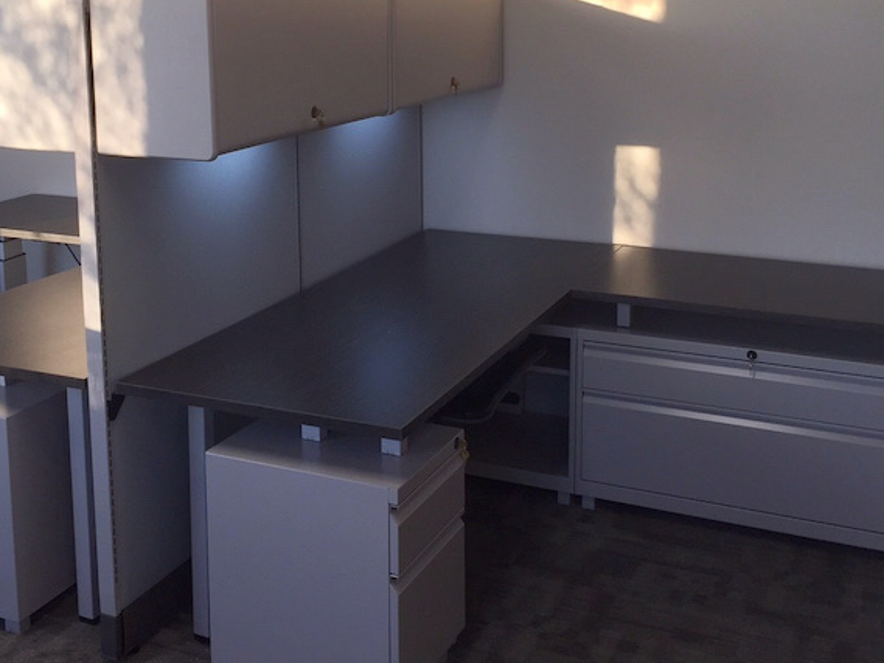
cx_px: 418
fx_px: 843
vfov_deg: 42.9
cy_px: 301
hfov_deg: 55.3
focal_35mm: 33
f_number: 2.2
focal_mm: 4.15
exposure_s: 1/120
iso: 40
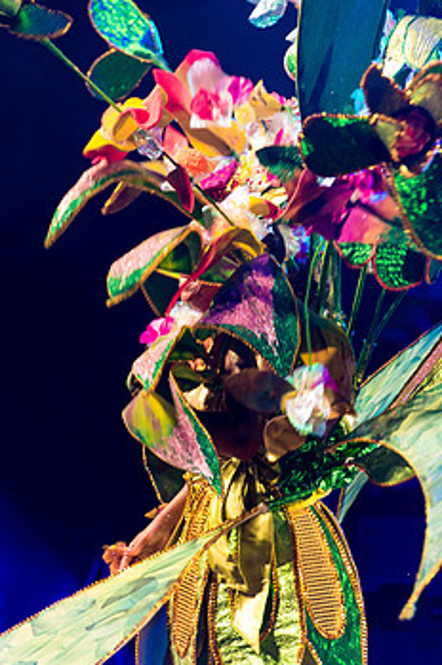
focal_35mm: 258
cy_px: 312
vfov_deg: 8.0
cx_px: 209
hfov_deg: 5.3
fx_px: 4761
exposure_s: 1/160
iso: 2500
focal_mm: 200
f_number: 5.6
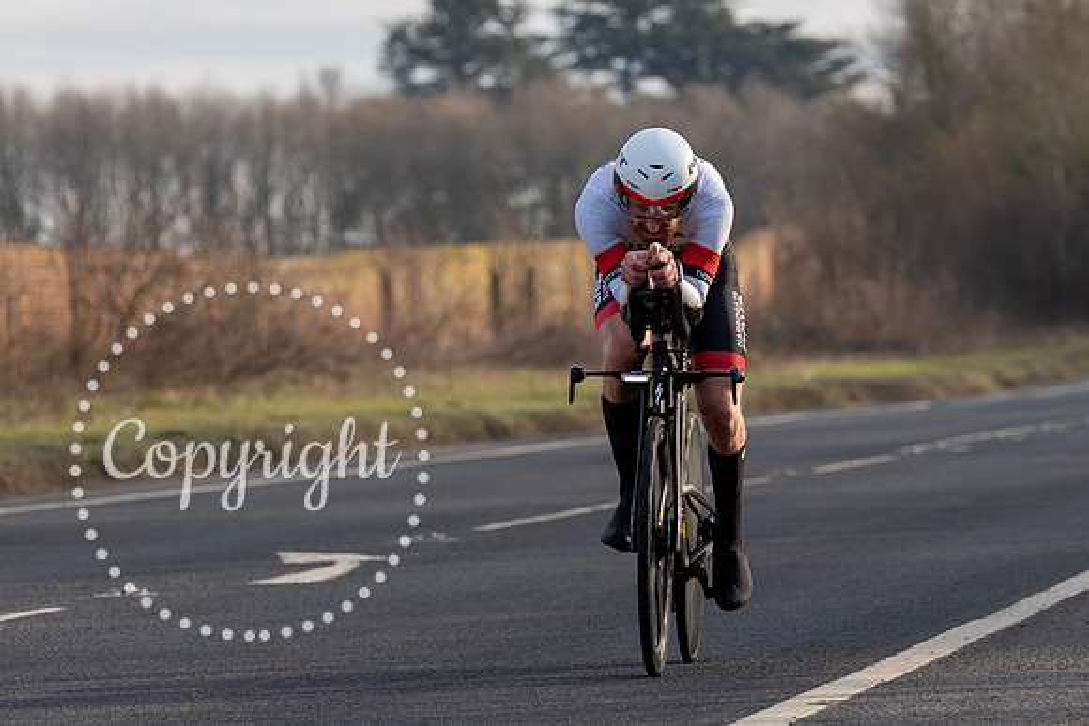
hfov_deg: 6.5
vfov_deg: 4.4
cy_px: 266
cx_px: 676
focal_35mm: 316
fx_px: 9547
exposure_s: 1/800
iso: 160
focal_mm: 140
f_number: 4
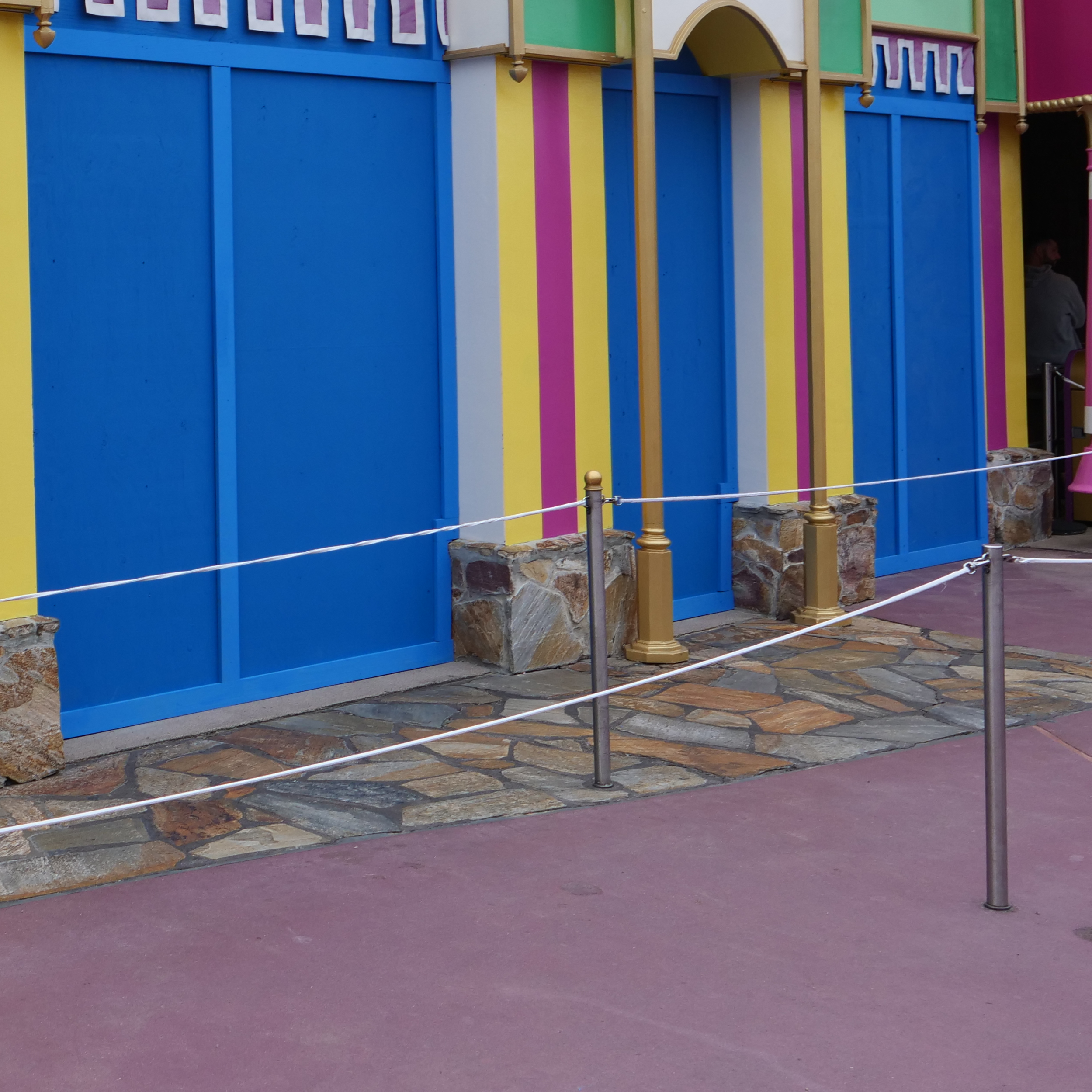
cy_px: 286
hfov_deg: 29.7
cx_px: 95
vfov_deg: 30.6
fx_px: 1963
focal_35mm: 55
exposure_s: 1/125
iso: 200
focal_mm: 15
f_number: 5.6
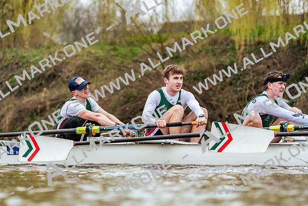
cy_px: 103
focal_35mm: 277
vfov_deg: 5.0
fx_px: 2370
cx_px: 154
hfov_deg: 7.4
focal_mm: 277
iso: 4000
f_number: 6.3
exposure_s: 1/2000
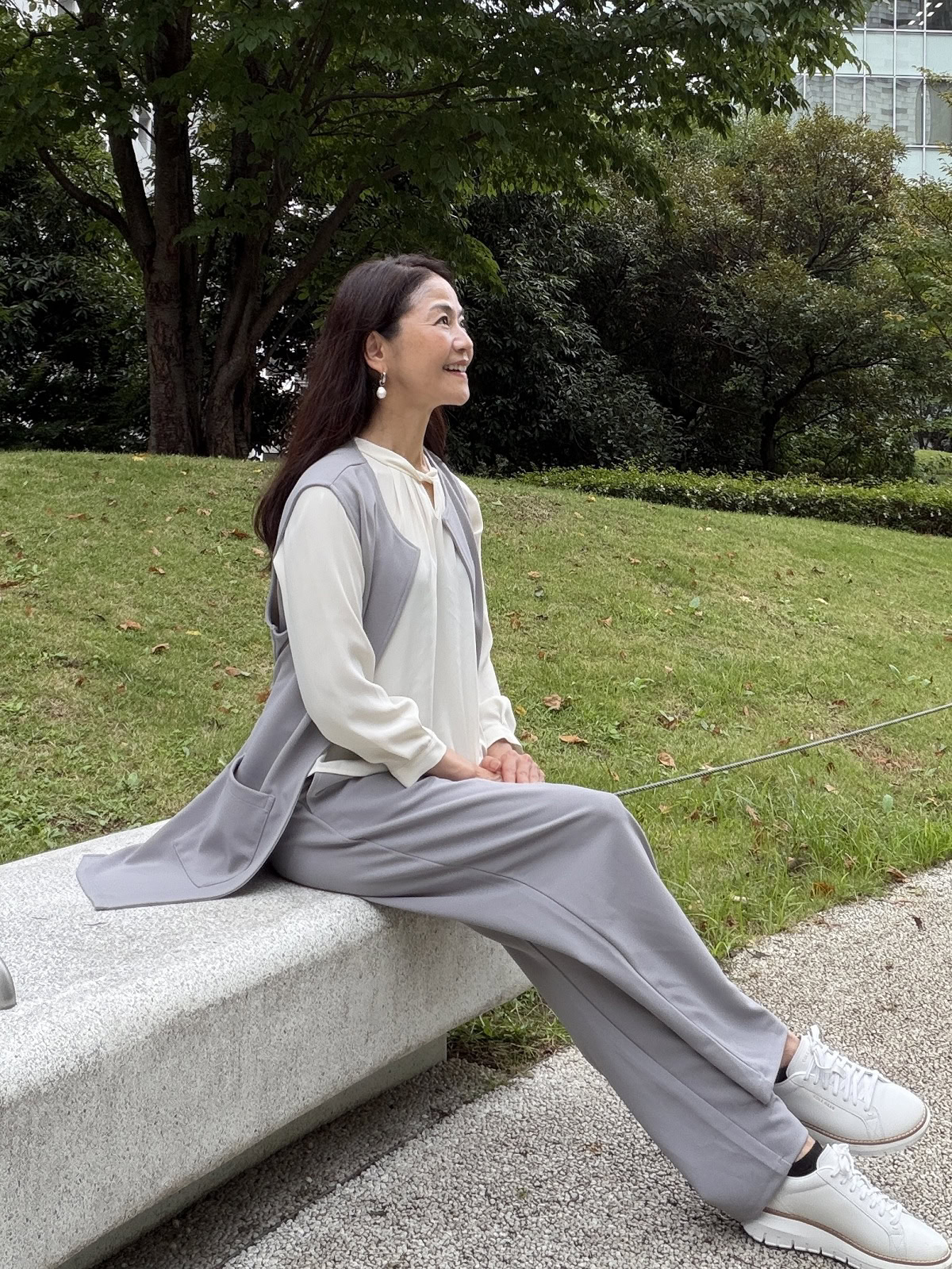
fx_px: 1100
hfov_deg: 46.8
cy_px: 634
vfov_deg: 60.0
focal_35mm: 30
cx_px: 476
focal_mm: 2.7
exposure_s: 1/201
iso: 50
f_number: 1.9
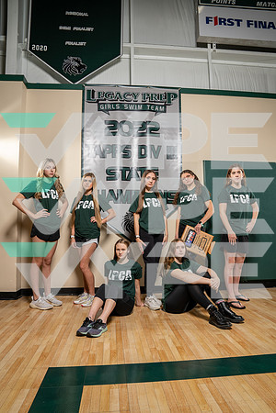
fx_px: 276
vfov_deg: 73.7
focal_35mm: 24
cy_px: 206
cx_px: 138
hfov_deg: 53.1
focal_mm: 24
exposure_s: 1/250
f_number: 6.3
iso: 320
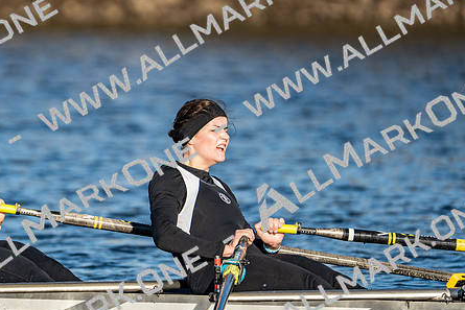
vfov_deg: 1.8
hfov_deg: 2.6
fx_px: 10104
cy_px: 134
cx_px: 167
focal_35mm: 782
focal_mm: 600
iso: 400
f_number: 6.3
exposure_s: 1/2000
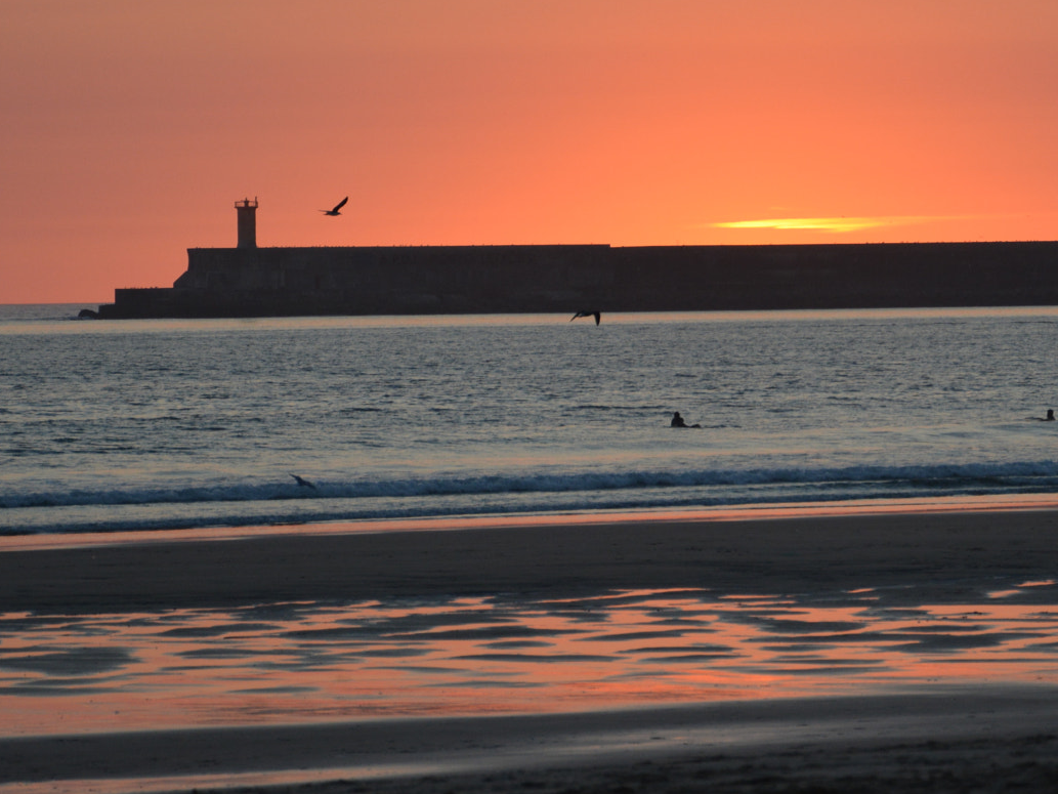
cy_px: 259
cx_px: 820
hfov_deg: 8.1
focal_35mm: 243
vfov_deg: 6.1
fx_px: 7426
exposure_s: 1/400
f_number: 5.6
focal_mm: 85
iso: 400
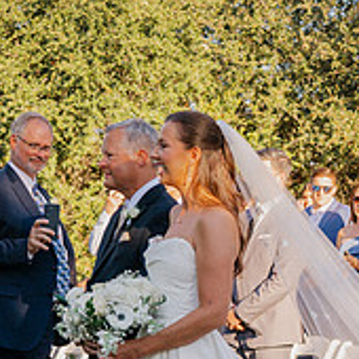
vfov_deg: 17.7
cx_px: 278
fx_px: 1150
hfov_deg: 17.6
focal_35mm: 98
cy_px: 250
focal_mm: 29
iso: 200
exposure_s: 1/2500
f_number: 2.8
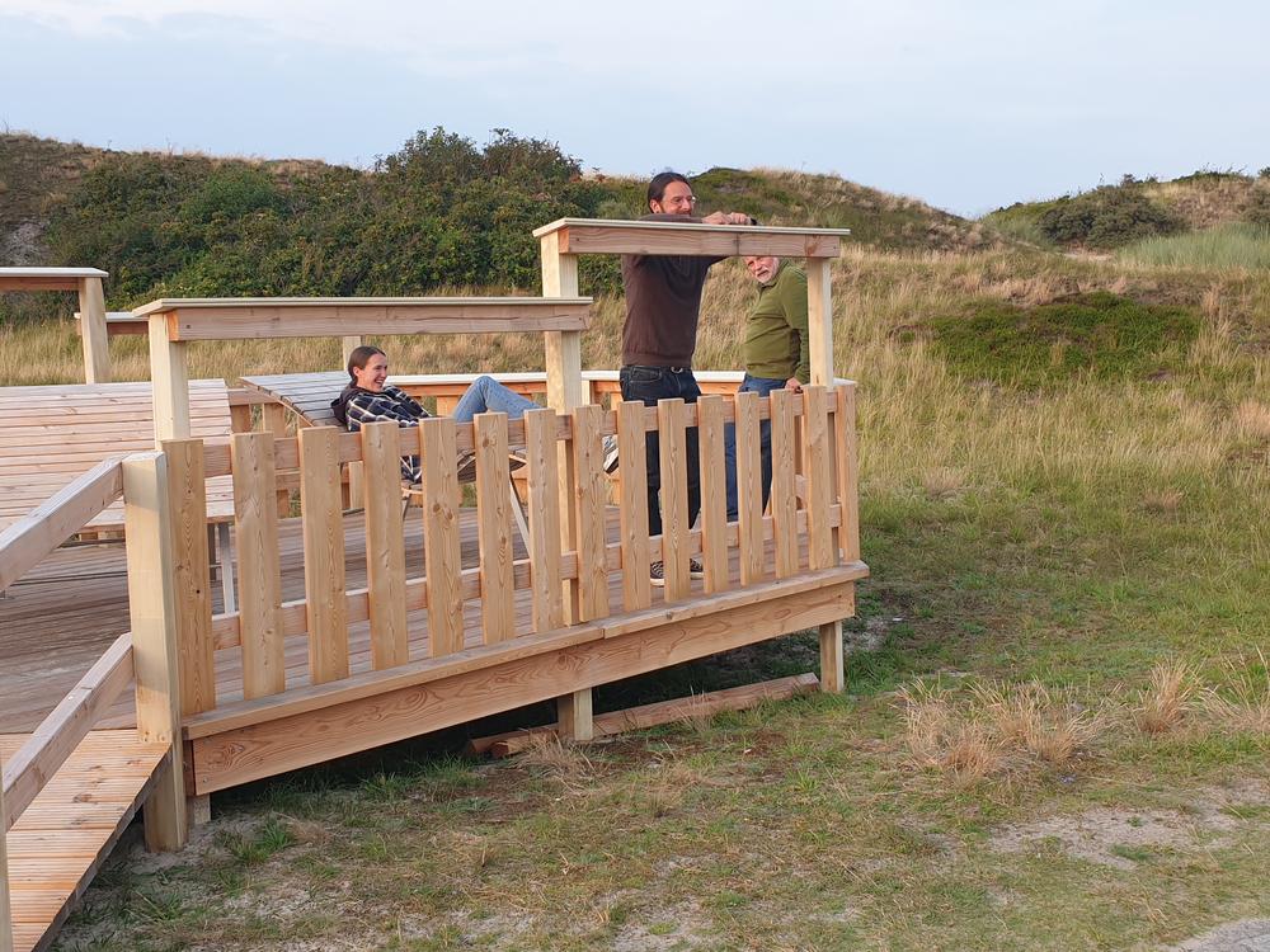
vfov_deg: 53.1
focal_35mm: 26
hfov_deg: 67.3
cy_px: 476
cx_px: 635
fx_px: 954
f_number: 2.4
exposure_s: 1/223
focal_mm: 4.3
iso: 50
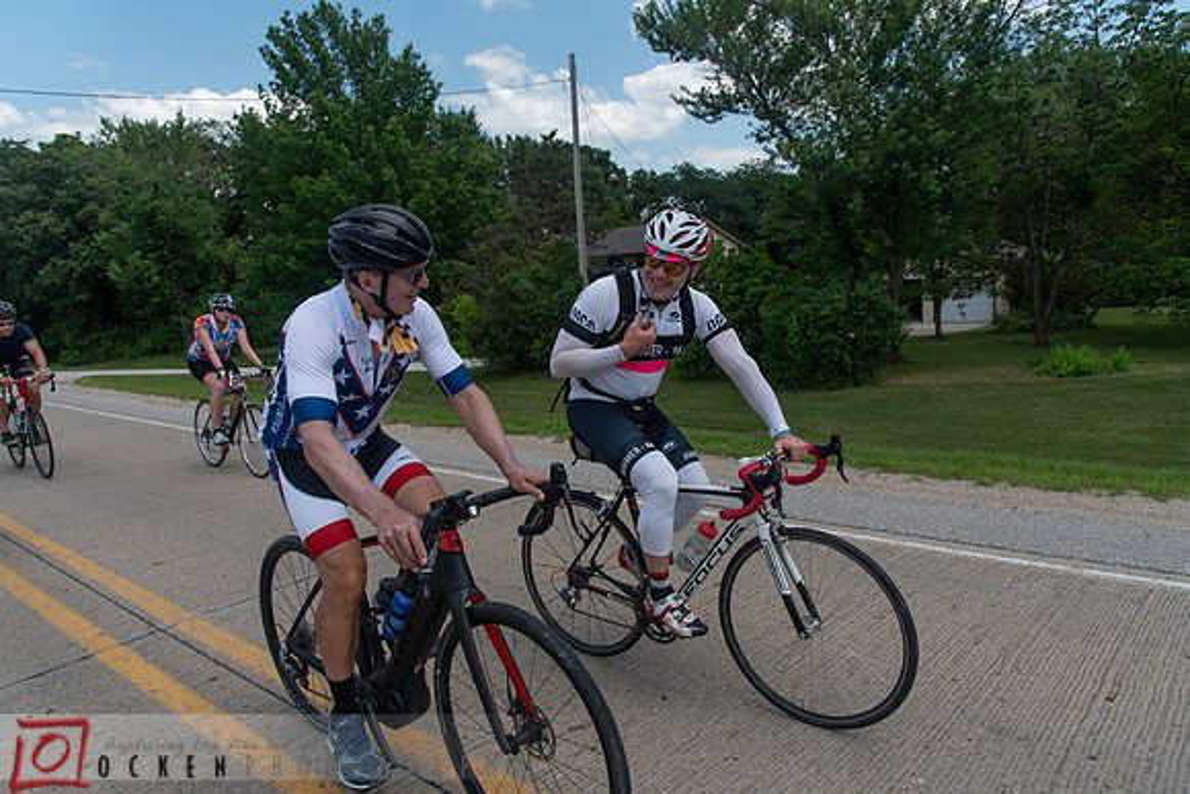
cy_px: 397
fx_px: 793
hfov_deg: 73.7
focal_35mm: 24
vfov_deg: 53.2
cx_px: 595
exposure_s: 1/640
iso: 200
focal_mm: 24
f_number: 6.3
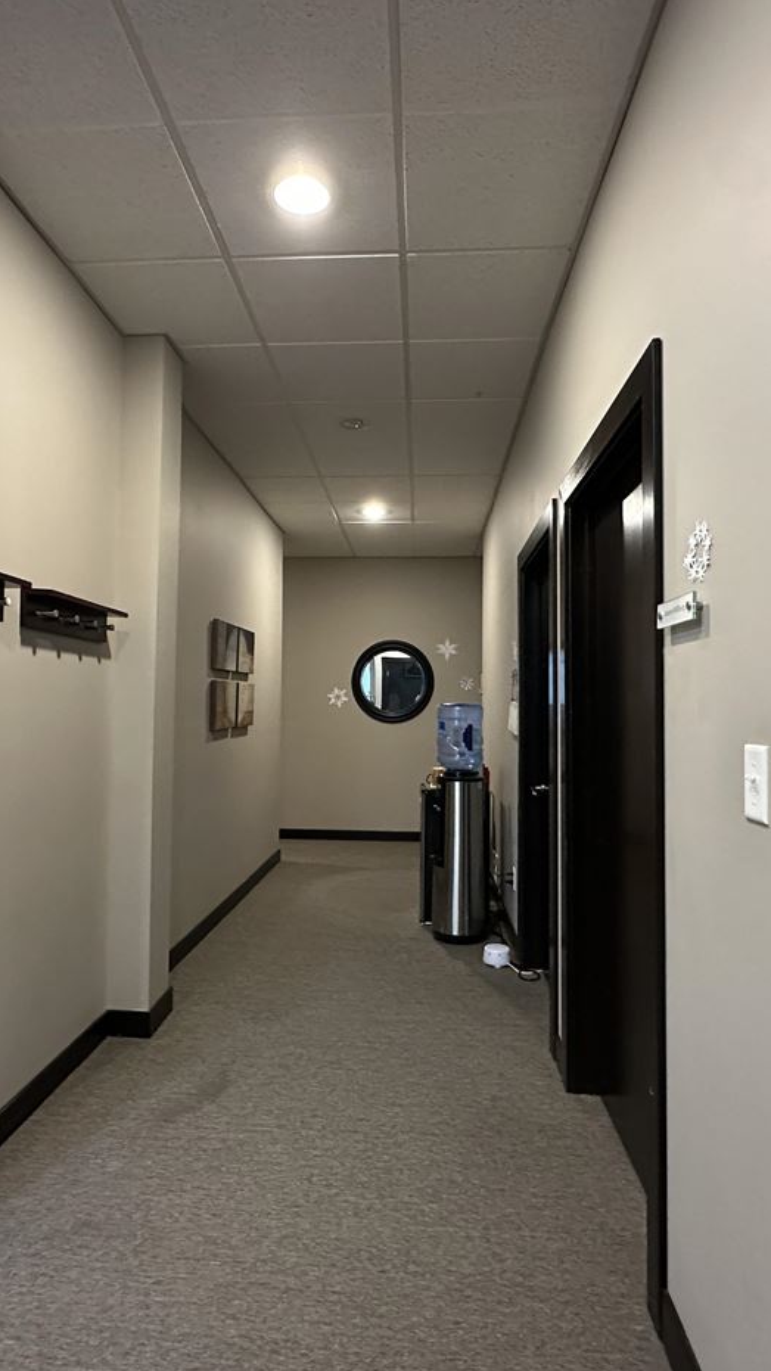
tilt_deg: +2.4
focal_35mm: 21
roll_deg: -0.7
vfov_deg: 83.8
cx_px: 374
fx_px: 763
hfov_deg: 53.6
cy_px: 680
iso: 640
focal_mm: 2.22
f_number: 2.2
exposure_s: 1/60
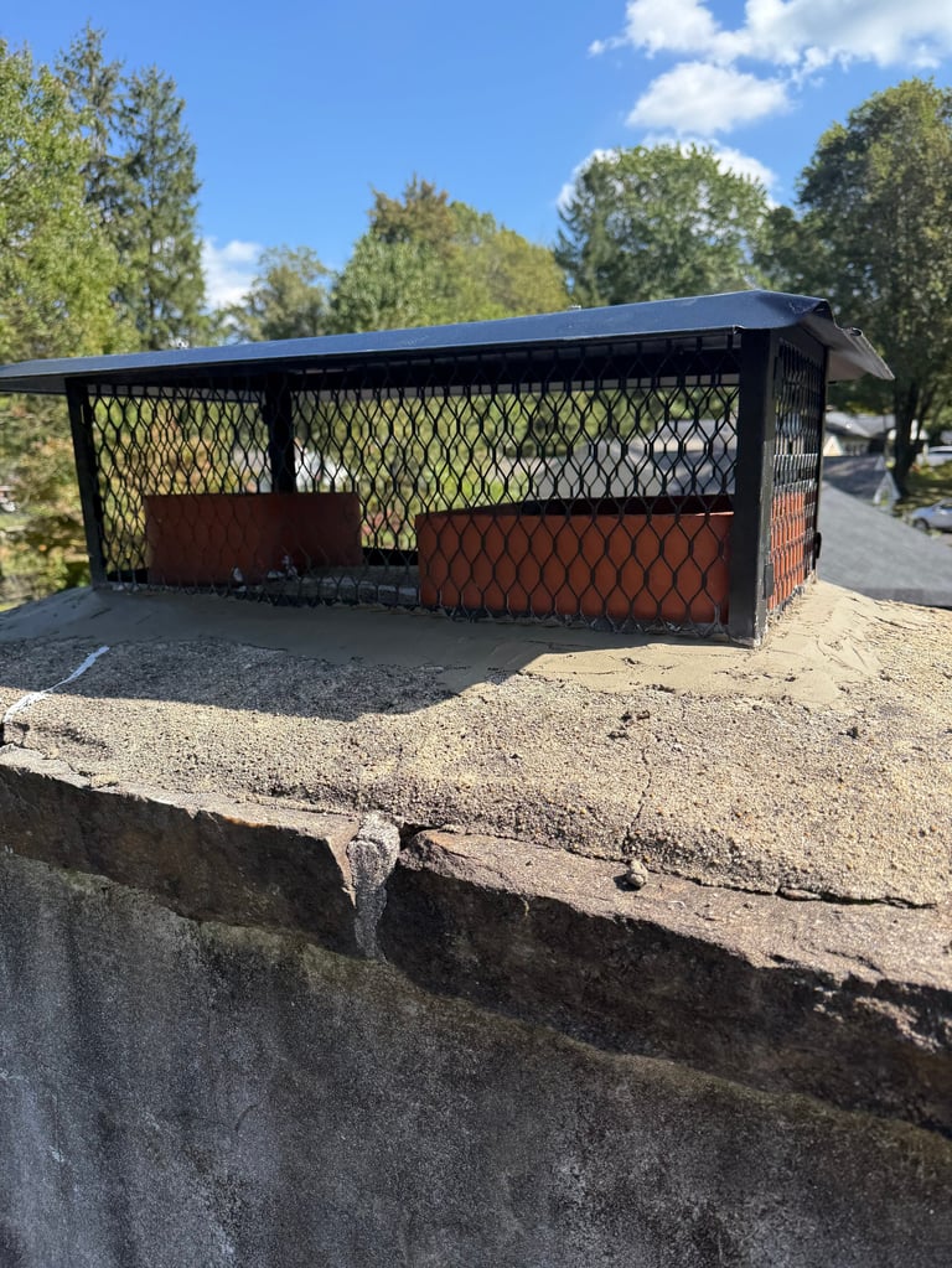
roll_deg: -1.4
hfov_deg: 56.8
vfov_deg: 71.6
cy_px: 634
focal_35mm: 24
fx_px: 880
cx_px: 476
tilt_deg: -10.4
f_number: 1.78
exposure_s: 1/1855
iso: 80
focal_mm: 6.76
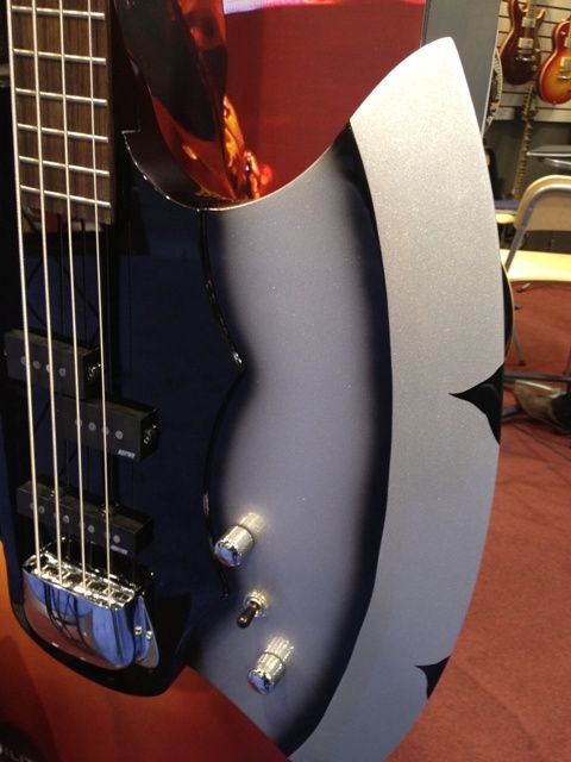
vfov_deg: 52.6
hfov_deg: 40.7
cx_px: 286
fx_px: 770
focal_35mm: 35
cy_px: 381
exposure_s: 1/20
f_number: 2.4
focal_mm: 4.28
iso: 125
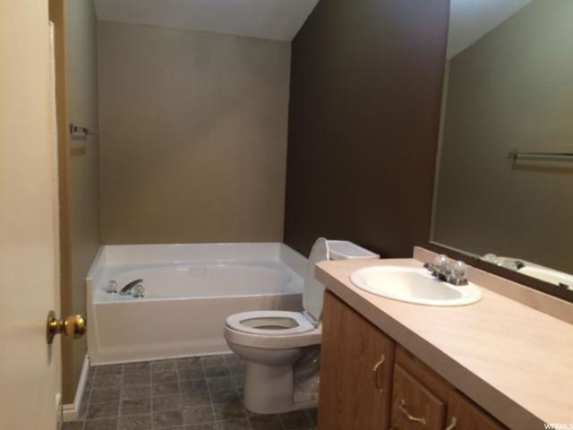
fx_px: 480
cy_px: 215
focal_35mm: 29
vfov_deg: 48.2
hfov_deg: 61.7
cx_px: 286
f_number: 2.2
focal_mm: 4.15
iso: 80
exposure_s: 1/30
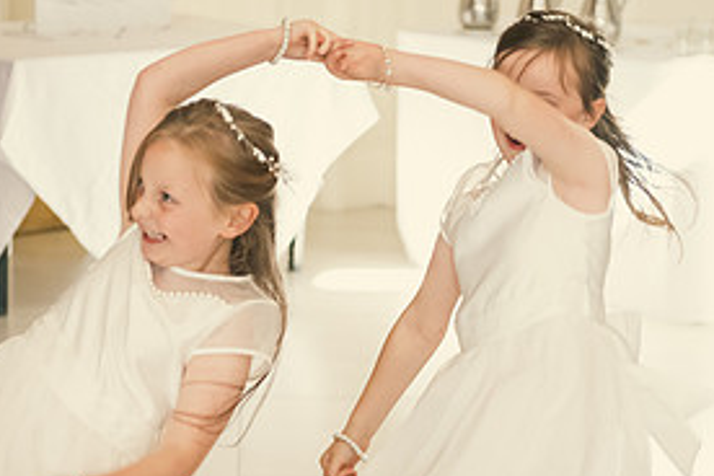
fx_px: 2499
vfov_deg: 10.9
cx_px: 466
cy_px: 351
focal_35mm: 126
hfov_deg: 16.2
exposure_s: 1/160
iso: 800
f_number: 3.5
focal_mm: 60
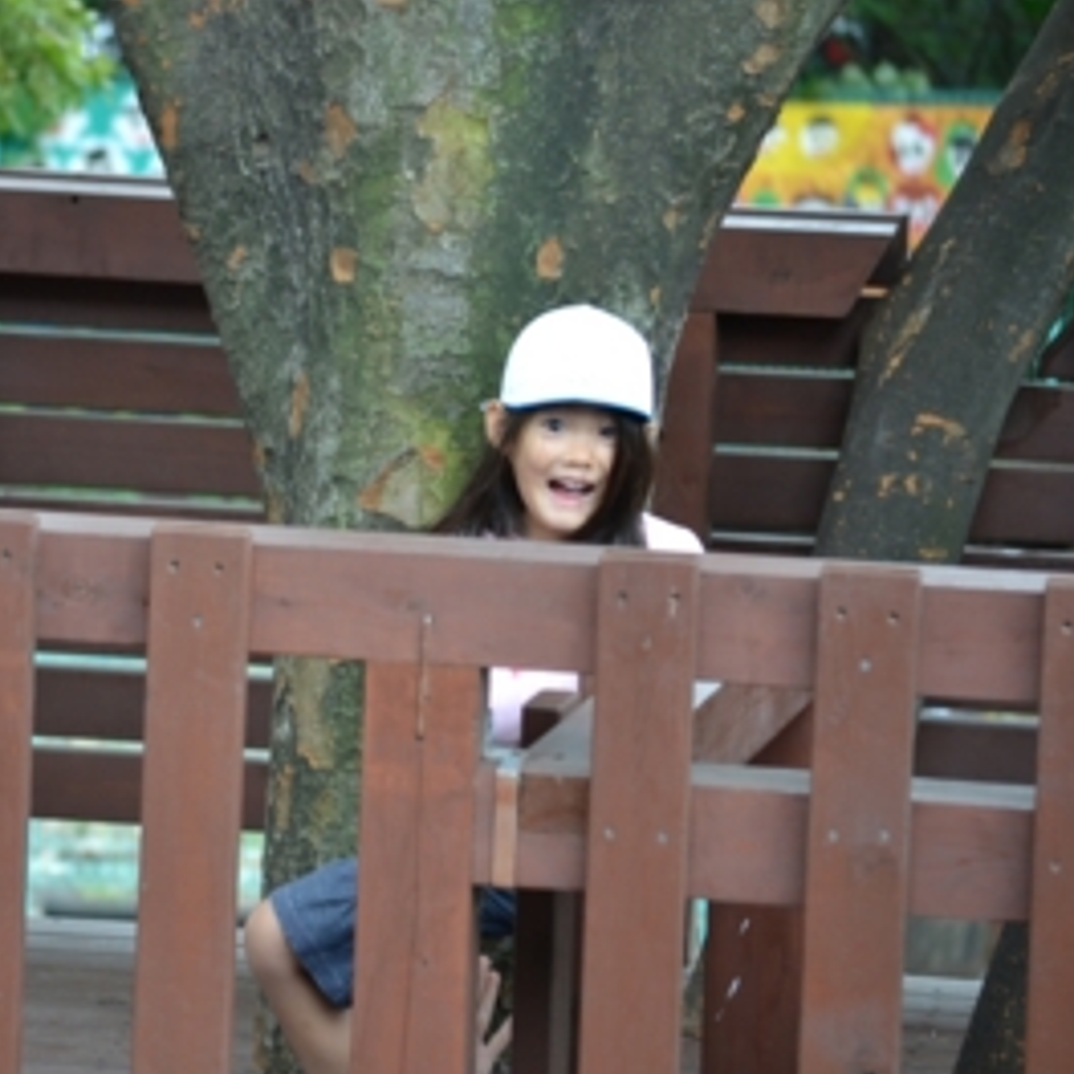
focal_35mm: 224
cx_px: 277
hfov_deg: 7.8
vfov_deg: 7.8
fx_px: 7863
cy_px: 539
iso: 400
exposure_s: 1/80
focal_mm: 116
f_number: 4.8
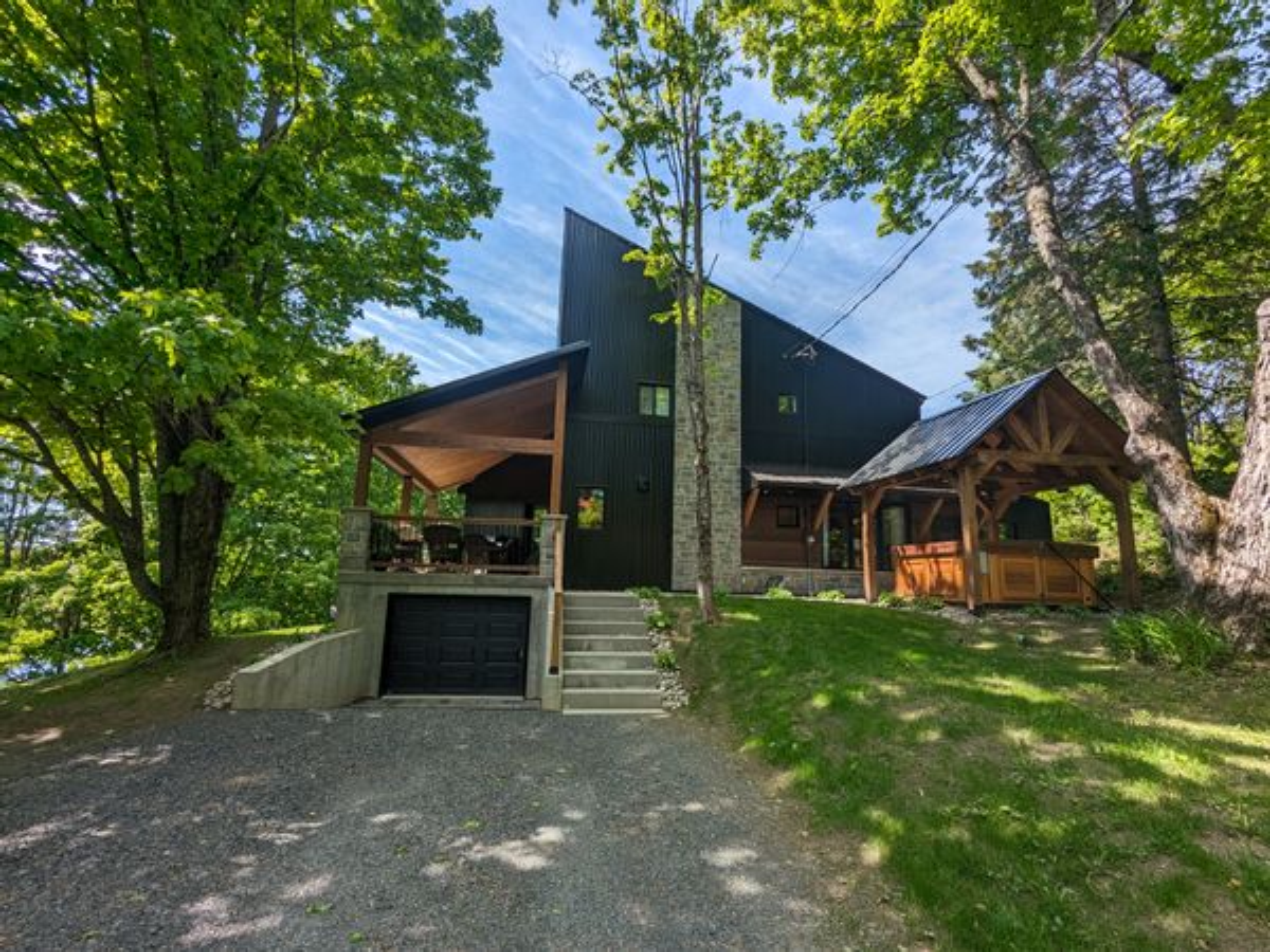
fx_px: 587
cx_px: 635
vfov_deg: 78.1
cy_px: 476
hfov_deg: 94.5
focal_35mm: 16
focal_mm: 2.35
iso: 49
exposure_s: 1/1256
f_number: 2.2
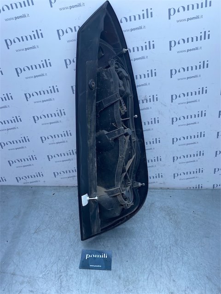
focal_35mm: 26
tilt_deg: -30.4
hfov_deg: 53.1
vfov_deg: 67.3
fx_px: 221
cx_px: 110
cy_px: 147
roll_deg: +0.0
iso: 32
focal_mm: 4.25
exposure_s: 1/1034
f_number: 1.8
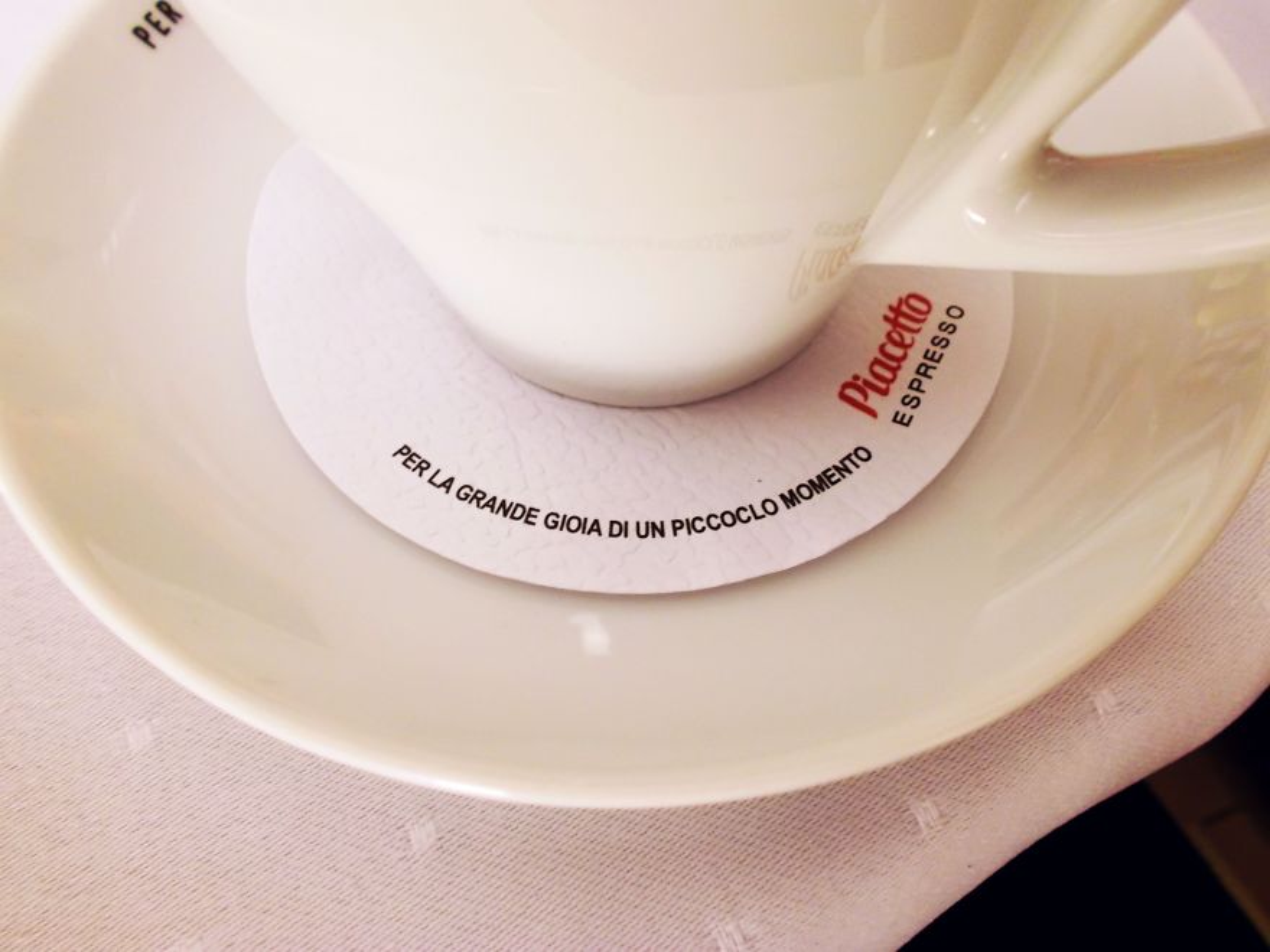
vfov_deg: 46.8
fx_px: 1101
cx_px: 635
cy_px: 476
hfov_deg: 60.0
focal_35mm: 30
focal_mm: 5.3
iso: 200
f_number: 3.4
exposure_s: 1/2.5
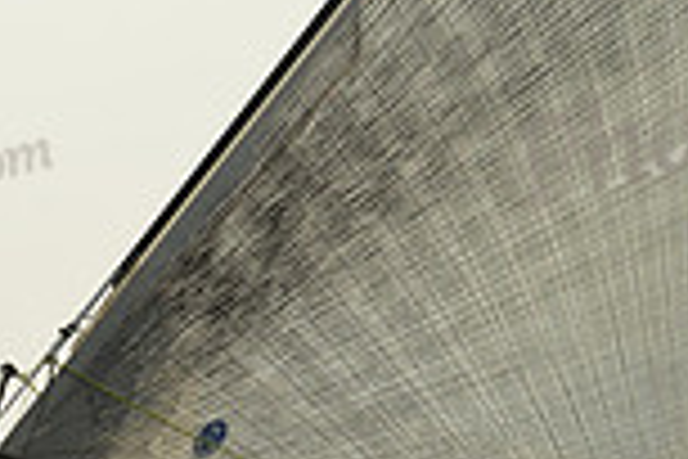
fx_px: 5064
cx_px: 288
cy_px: 803
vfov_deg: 5.1
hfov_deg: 7.8
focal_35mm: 265
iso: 320
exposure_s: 1/1250
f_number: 9
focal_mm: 70
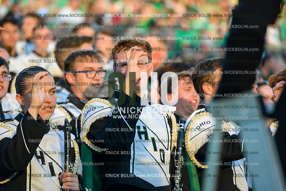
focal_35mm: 200
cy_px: 96
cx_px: 143
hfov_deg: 10.3
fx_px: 1589
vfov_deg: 6.9
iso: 160
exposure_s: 1/125
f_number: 4
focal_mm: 200
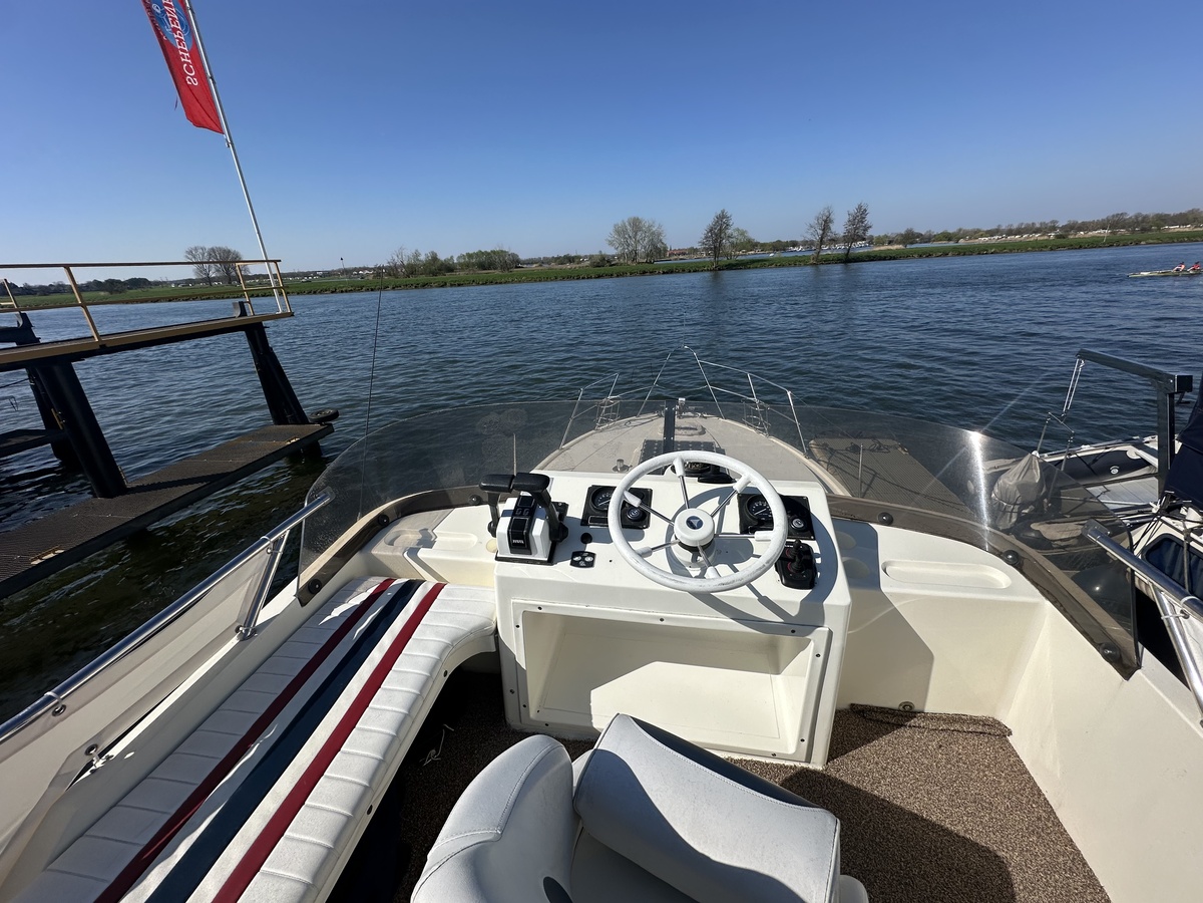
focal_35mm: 14
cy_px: 452
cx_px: 602
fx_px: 487
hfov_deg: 102.1
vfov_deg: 85.7
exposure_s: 1/4464
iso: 50
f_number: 2.2
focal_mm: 2.22
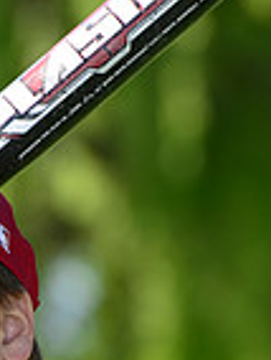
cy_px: 401
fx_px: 7139
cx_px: -110
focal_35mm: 686
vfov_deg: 2.9
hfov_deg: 2.2
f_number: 5
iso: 200
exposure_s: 1/500
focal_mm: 175
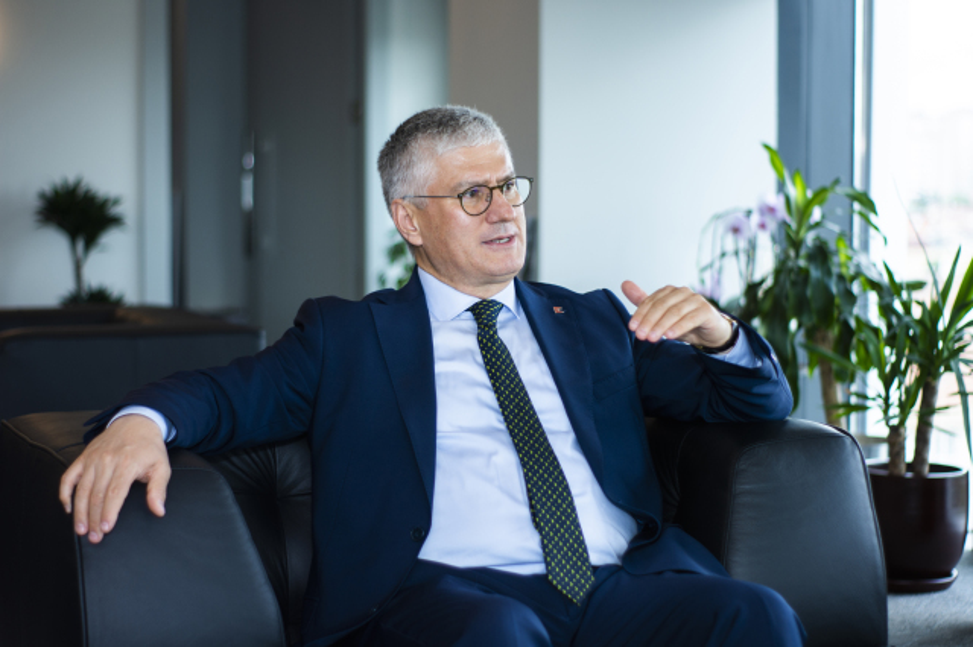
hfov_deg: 27.0
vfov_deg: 18.2
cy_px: 324
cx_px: 486
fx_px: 2026
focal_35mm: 75
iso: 100
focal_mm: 50
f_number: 1.8
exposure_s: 1/200
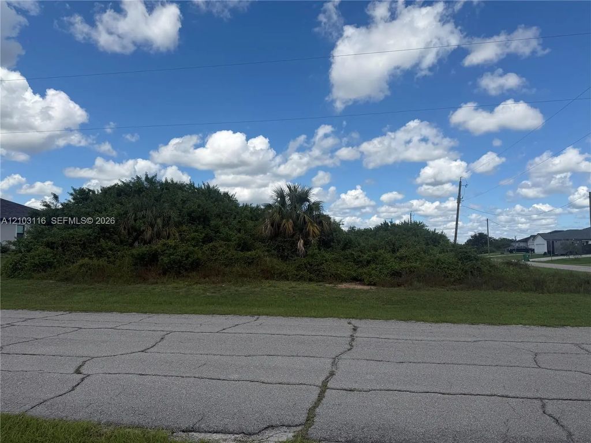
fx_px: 410
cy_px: 222
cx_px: 296
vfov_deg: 56.8
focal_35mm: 24
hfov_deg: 71.6
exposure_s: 1/5714
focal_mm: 6.76
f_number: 1.78
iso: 80
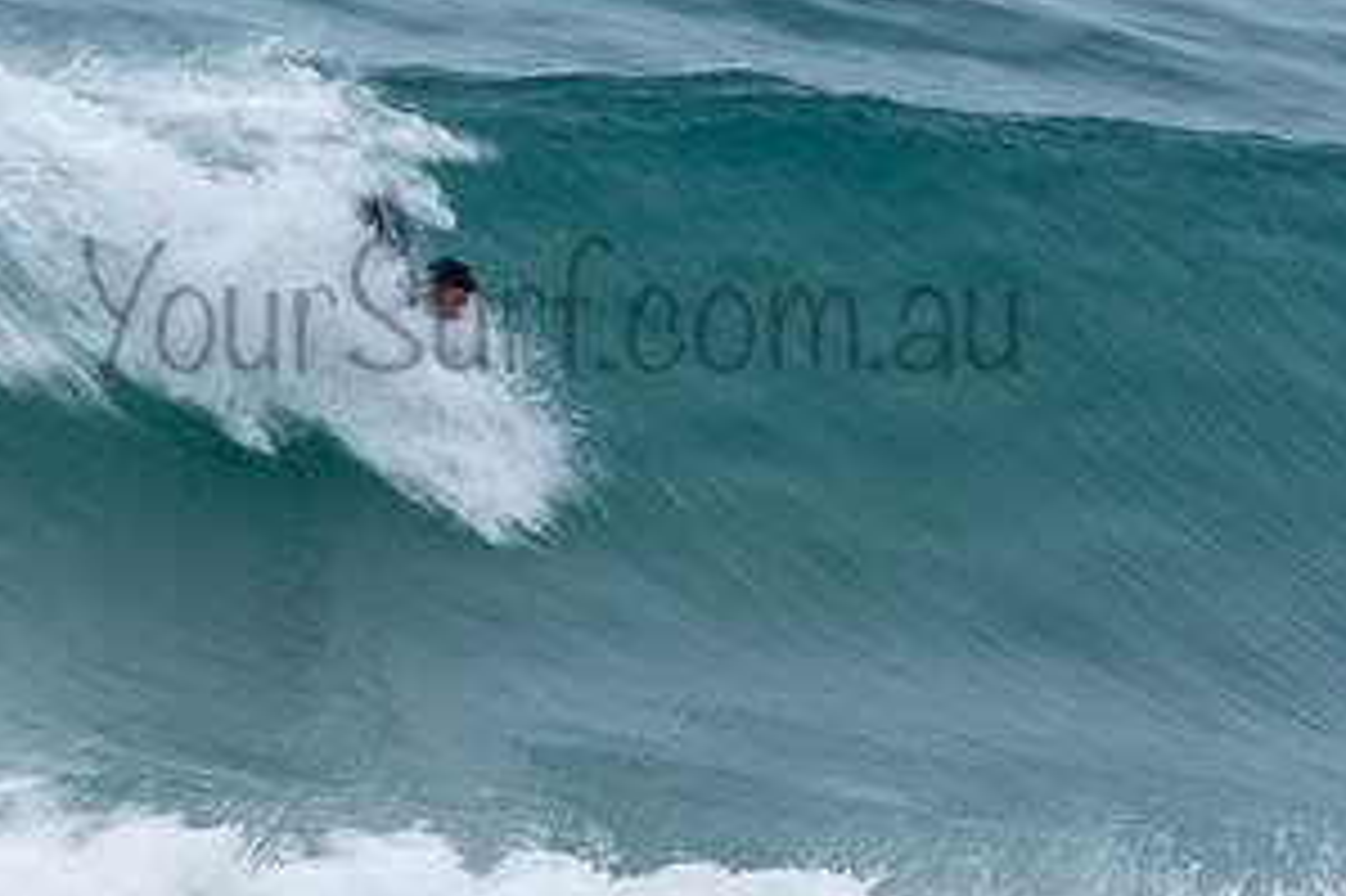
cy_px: 268
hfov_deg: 1.4
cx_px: 545
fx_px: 54369
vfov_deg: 0.9
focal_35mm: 1455
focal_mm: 500
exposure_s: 1/20
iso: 100
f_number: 25
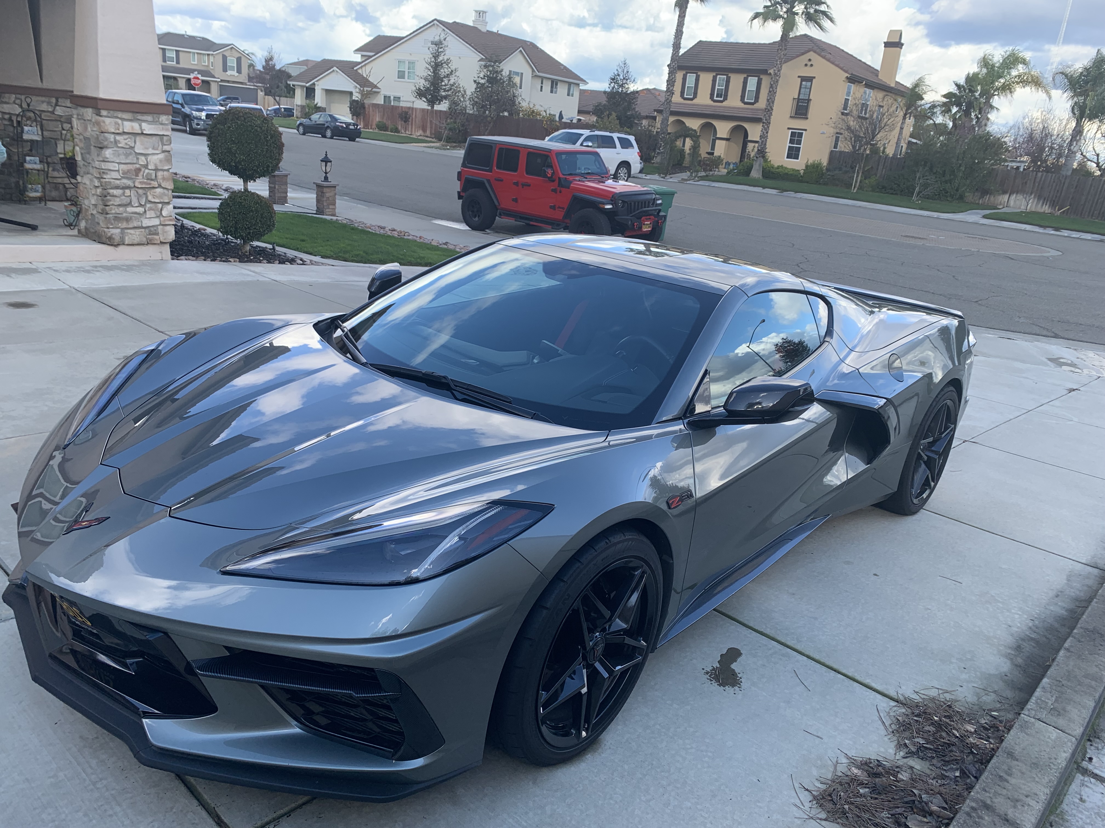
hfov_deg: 67.3
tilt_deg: -18.4
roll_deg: -5.3
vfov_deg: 53.1
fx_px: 830
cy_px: 414
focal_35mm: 26
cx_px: 552
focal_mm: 4.25
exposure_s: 1/429
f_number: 1.8
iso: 25
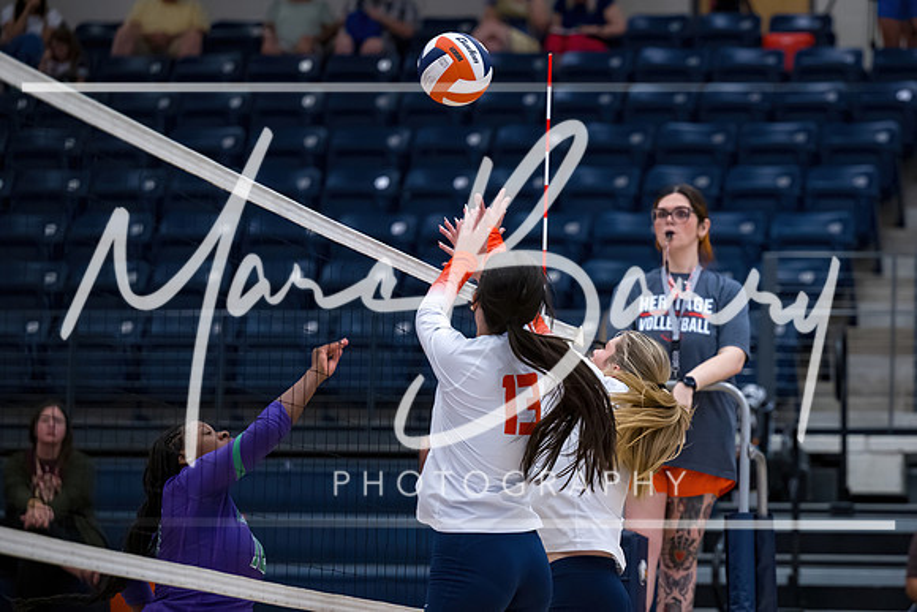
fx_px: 4300
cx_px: 671
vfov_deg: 8.1
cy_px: 284
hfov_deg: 12.1
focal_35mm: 169
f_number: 2.8
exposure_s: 1/1000
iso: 2500
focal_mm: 115
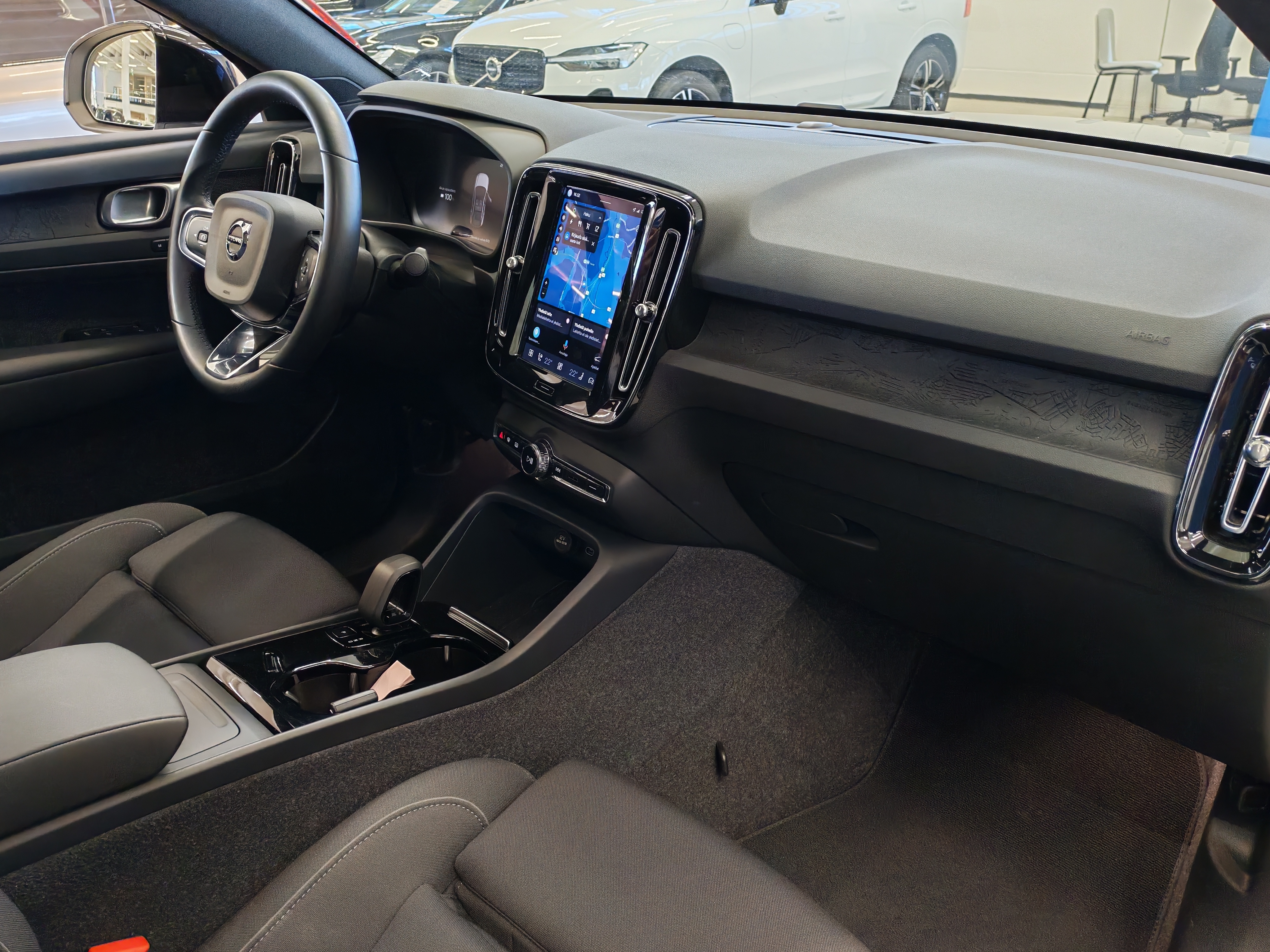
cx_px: 635
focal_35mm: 30
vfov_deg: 46.8
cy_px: 476
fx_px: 1101
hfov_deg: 60.0
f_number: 1.9
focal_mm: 6.12
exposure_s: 1/100
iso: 1250
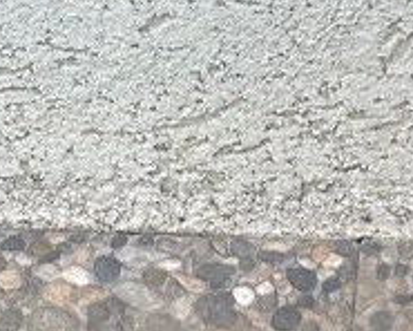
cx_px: 547
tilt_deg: -35.6
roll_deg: -2.4
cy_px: 143
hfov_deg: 10.3
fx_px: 2237
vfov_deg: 8.4
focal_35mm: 183
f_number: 1.8
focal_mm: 4.25
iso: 32
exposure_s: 1/169
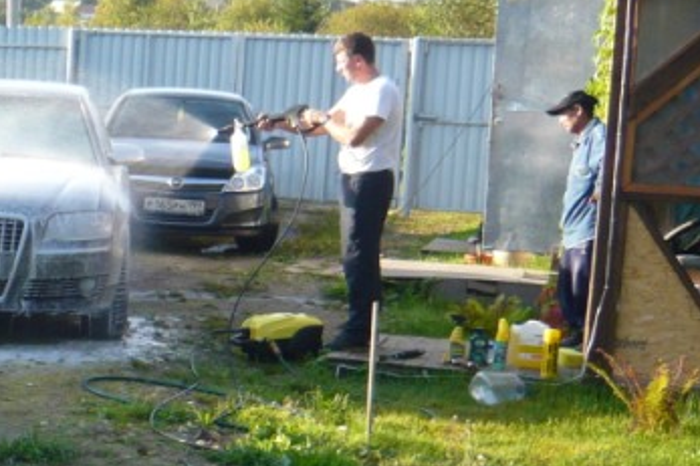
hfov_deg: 21.5
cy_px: 224
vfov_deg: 15.9
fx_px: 1671
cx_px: -202
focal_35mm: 86
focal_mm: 4.6
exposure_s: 1/320
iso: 100
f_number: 2.8
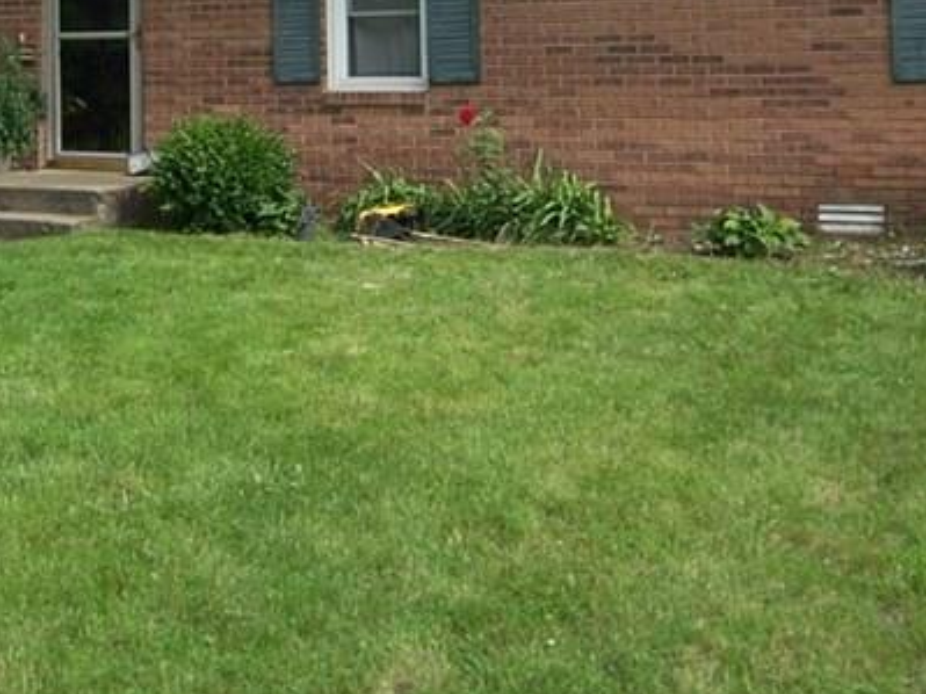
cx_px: 283
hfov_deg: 32.3
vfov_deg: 23.4
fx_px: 1578
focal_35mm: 59
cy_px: -56
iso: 50
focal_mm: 3.8
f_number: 2.8
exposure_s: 1/320
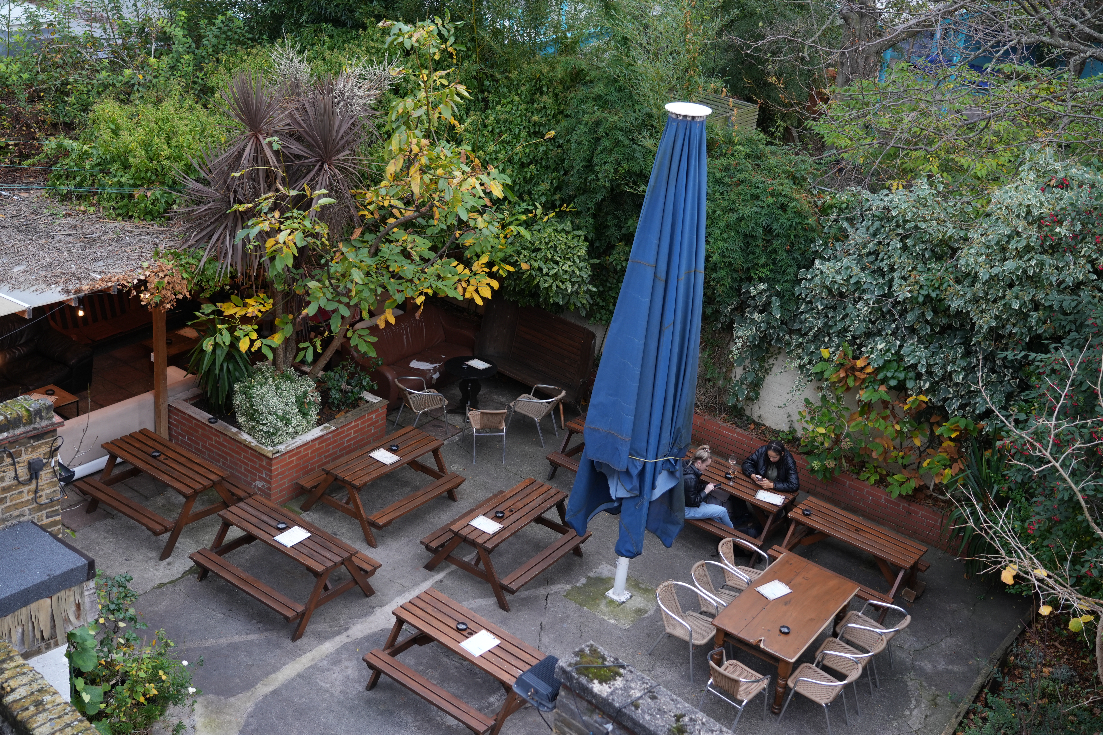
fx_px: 1225
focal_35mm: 40
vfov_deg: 33.4
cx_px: 552
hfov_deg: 48.5
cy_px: 368
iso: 400
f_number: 4
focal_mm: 40
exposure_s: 1/80
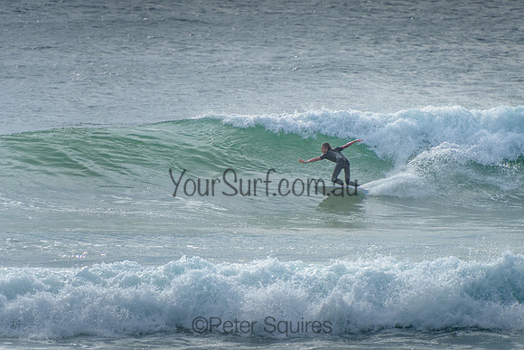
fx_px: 7140
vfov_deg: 2.8
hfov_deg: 4.2
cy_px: 163
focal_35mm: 490
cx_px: 312
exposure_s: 1/2000
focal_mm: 400
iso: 160
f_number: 5.6
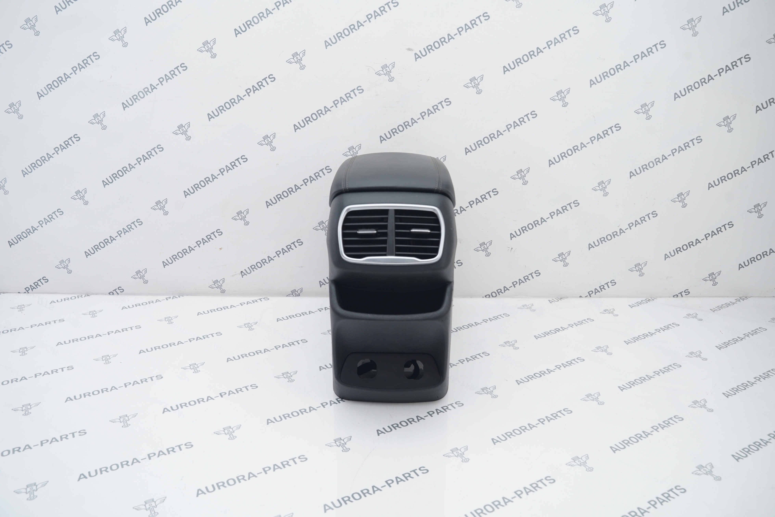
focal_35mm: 28
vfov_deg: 46.4
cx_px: 388
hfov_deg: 65.5
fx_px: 603
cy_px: 258
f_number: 6.3
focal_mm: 28
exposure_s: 1/160
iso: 500
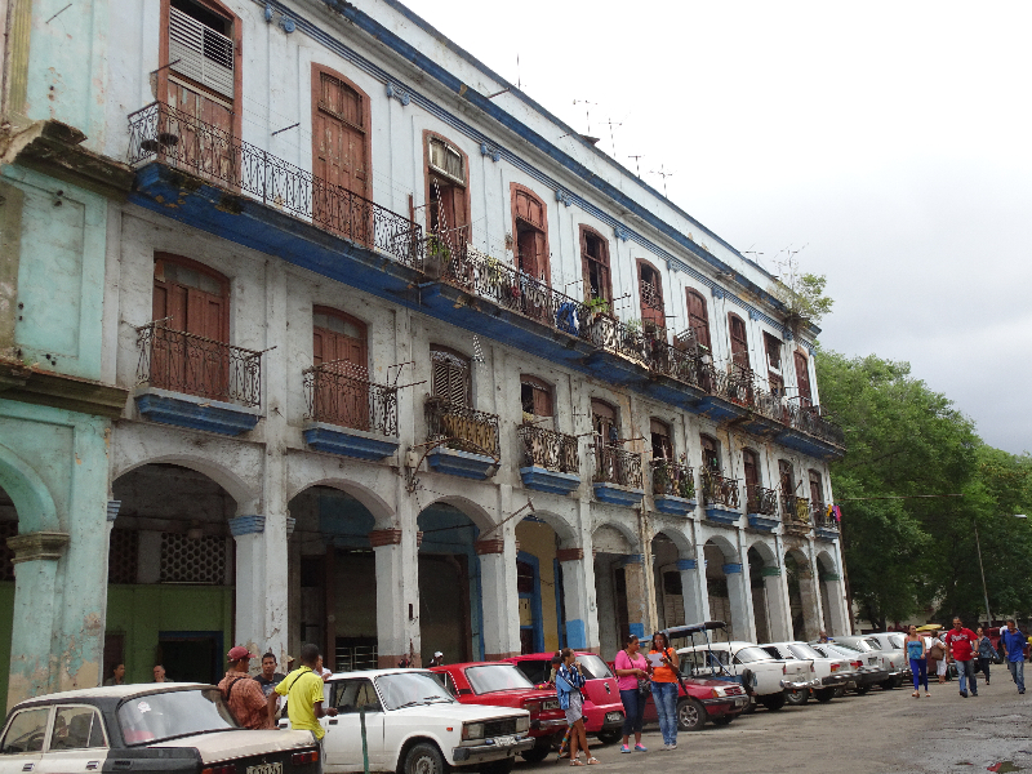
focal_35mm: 33
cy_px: 387
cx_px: 516
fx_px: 984
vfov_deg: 42.9
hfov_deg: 55.4
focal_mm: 5.61
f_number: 4
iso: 80
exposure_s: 1/160
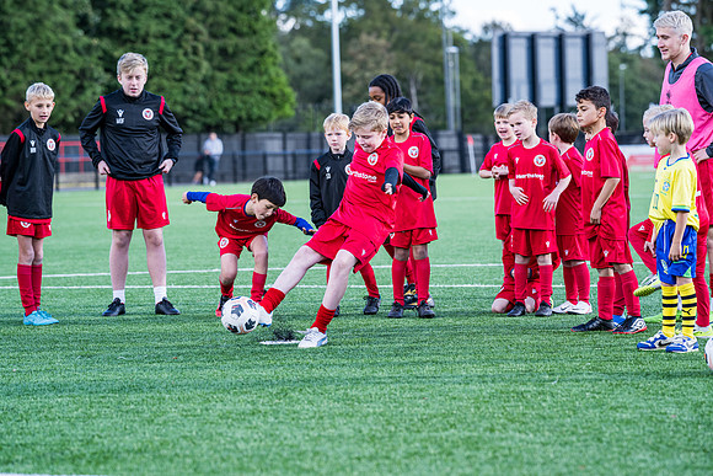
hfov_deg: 14.9
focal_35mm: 138
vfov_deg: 9.9
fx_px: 2733
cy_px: 238
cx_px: 349
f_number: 4
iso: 400
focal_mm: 135
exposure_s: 1/800
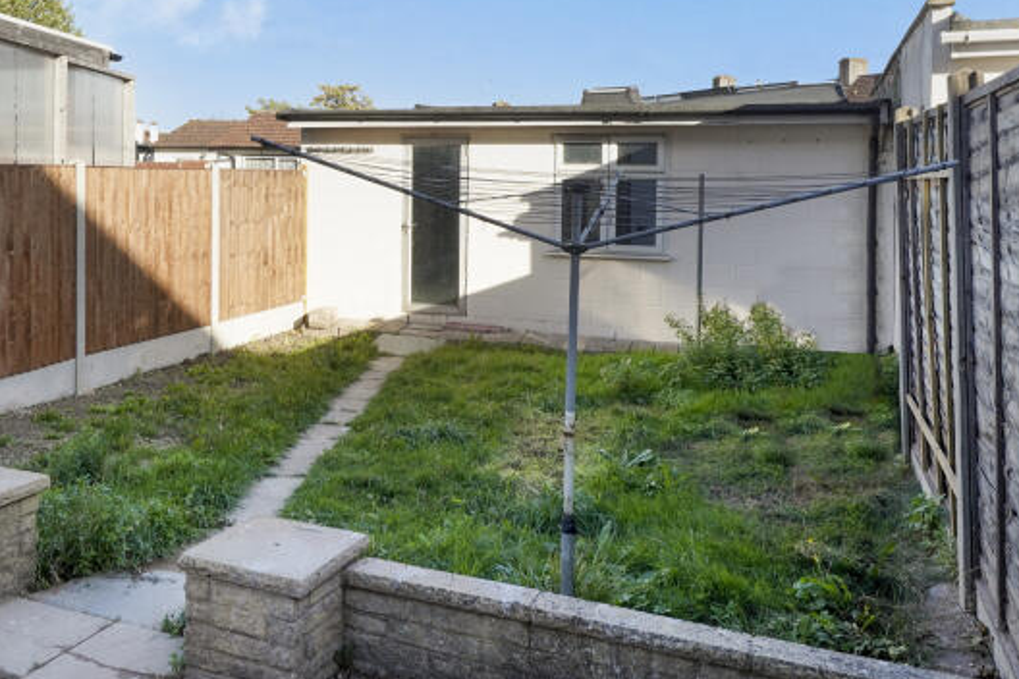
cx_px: 415
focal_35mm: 33
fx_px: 934
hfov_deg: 56.8
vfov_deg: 39.2
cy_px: 198
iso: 500
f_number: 13
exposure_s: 1/250
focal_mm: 17
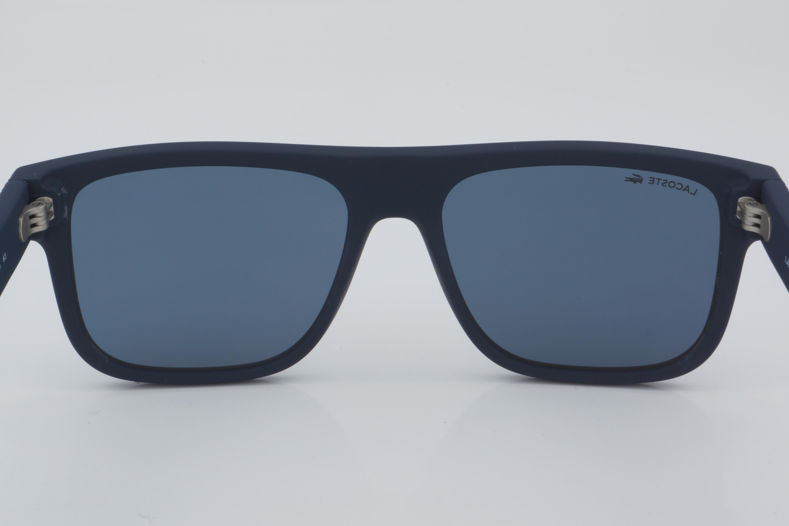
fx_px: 1644
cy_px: 263
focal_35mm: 75
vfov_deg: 18.2
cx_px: 394
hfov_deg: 27.0
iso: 100
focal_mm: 50
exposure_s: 1/4
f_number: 32
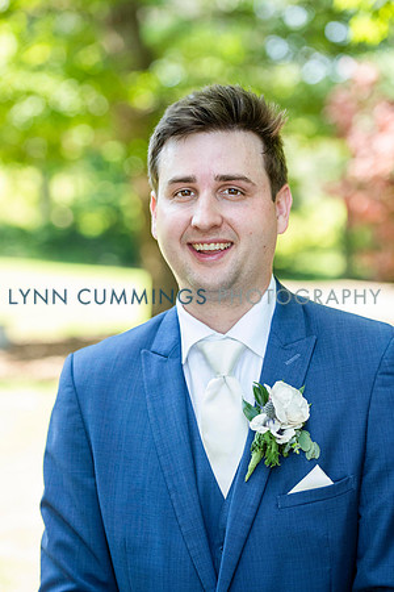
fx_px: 1609
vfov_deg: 20.8
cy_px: 296
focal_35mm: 98
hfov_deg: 14.0
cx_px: 197
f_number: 3.2
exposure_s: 1/1250
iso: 1250
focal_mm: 98
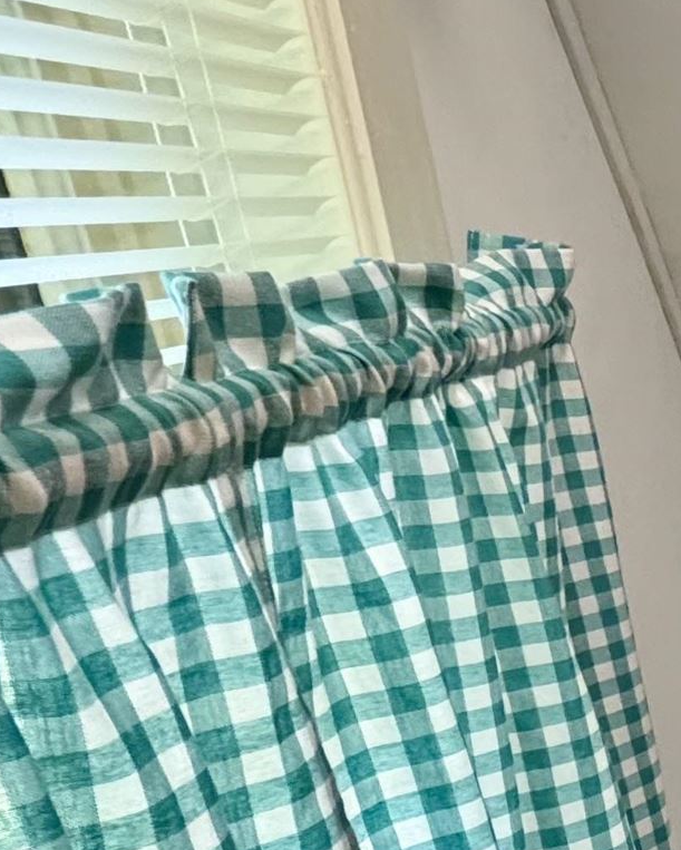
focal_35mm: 55
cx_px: 1520
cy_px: 721
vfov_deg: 32.8
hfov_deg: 16.5
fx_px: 1385
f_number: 2.2
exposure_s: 1/120
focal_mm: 2.22
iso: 250
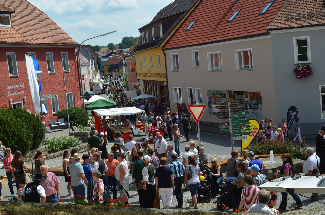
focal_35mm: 60
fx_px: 541
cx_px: 162
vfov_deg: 22.5
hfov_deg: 33.5
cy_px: 108
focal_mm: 40
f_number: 8
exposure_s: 1/250
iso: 100
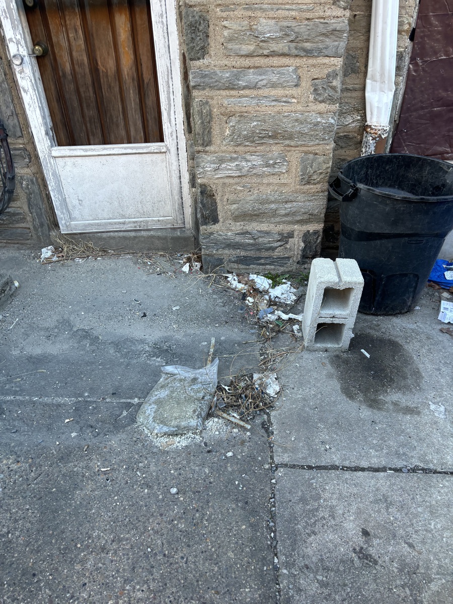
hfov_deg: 53.1
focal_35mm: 26
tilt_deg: -45.1
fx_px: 454
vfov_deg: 67.3
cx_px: 226
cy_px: 302
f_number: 1.6
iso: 64
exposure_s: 1/121
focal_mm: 5.96
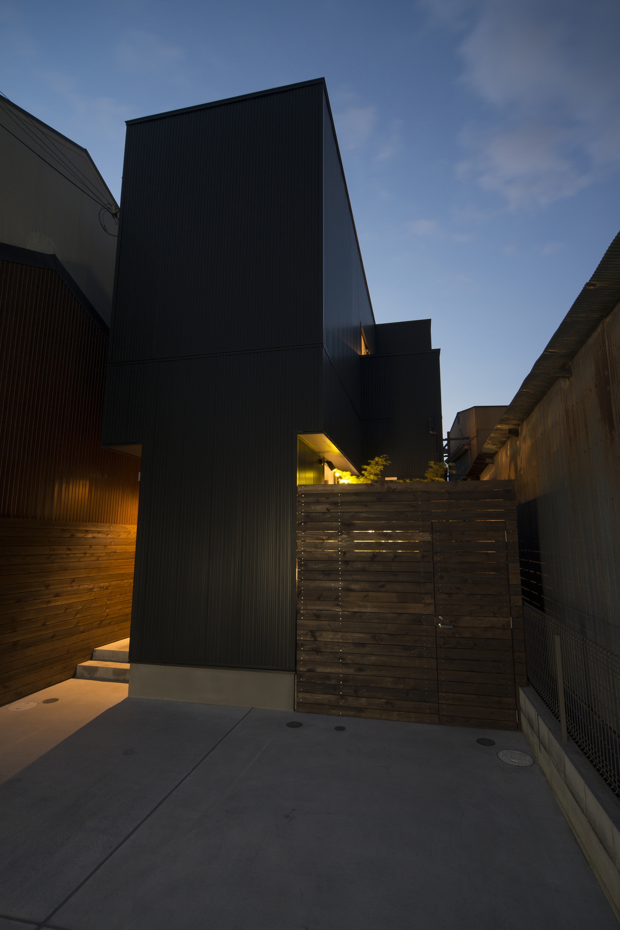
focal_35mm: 18
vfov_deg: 90.0
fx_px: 465
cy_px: 465
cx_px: 310
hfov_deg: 67.4
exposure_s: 4
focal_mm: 18
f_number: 10
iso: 200
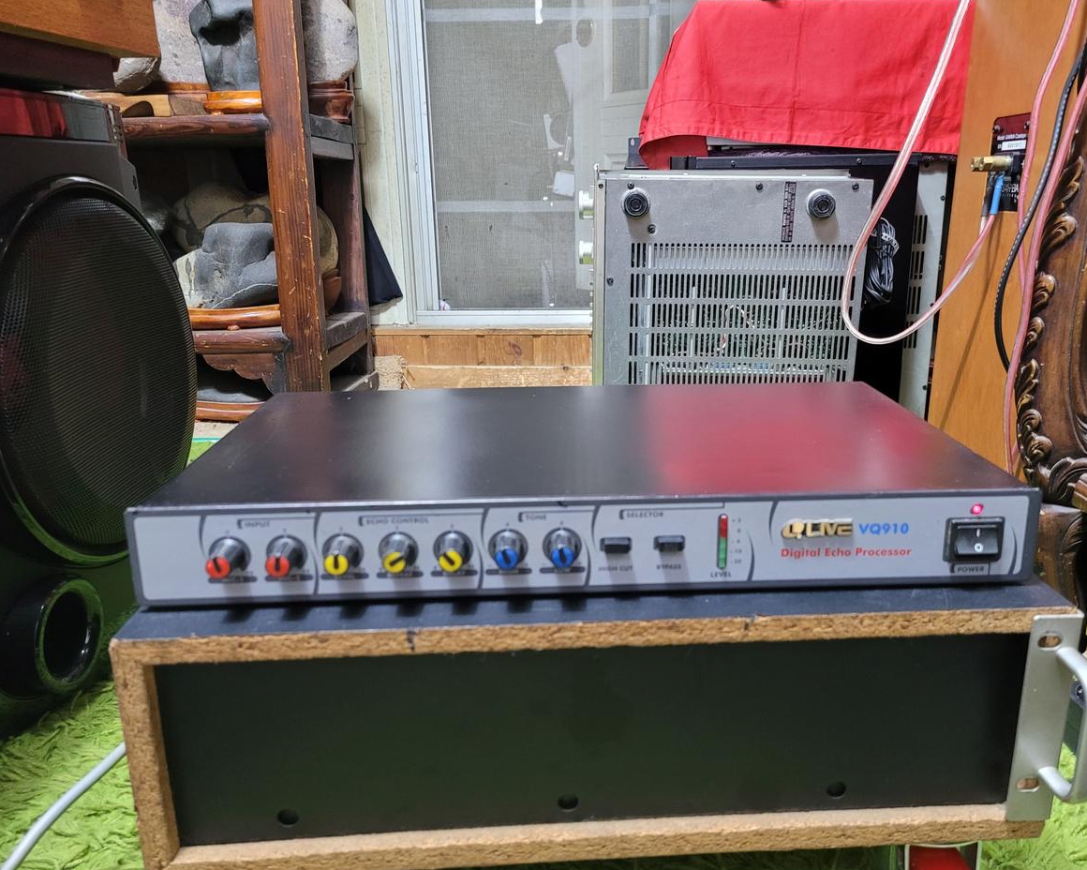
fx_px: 901
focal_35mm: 28
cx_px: 596
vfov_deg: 51.5
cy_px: 432
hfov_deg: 62.1
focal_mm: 5.4
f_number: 1.8
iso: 500
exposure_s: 1/40
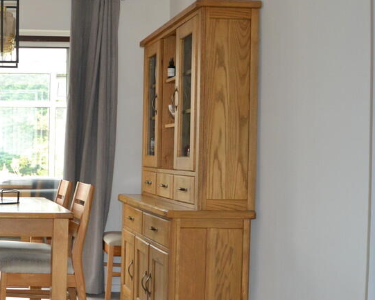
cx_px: 30
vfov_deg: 23.9
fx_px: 710
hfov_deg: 28.3
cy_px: 158
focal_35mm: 64
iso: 720
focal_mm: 24
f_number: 4.5
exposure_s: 1/60
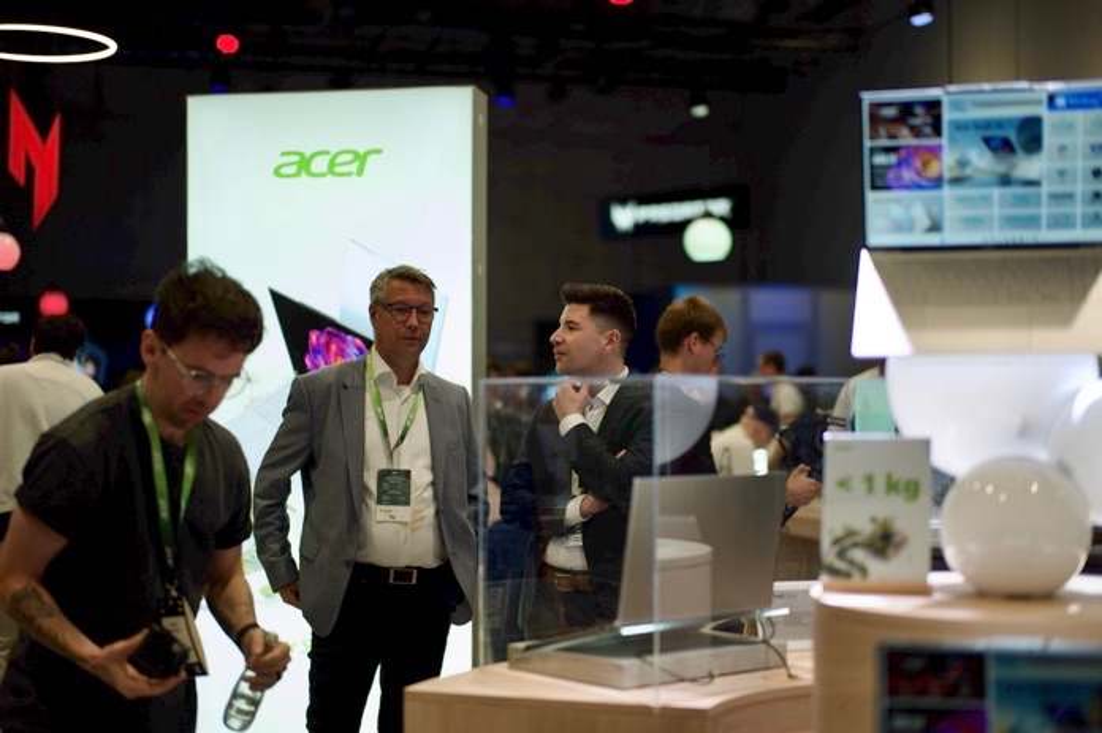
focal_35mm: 50
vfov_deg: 27.0
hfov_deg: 39.6
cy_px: 366
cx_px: 551
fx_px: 1529
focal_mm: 50
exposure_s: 1/360
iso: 160
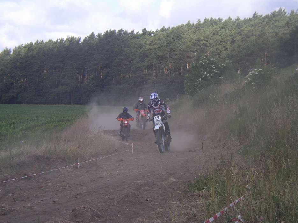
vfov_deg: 16.1
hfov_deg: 21.3
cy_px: 116
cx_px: 139
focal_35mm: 92
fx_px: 792
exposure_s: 1/320
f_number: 3.7
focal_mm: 13.3
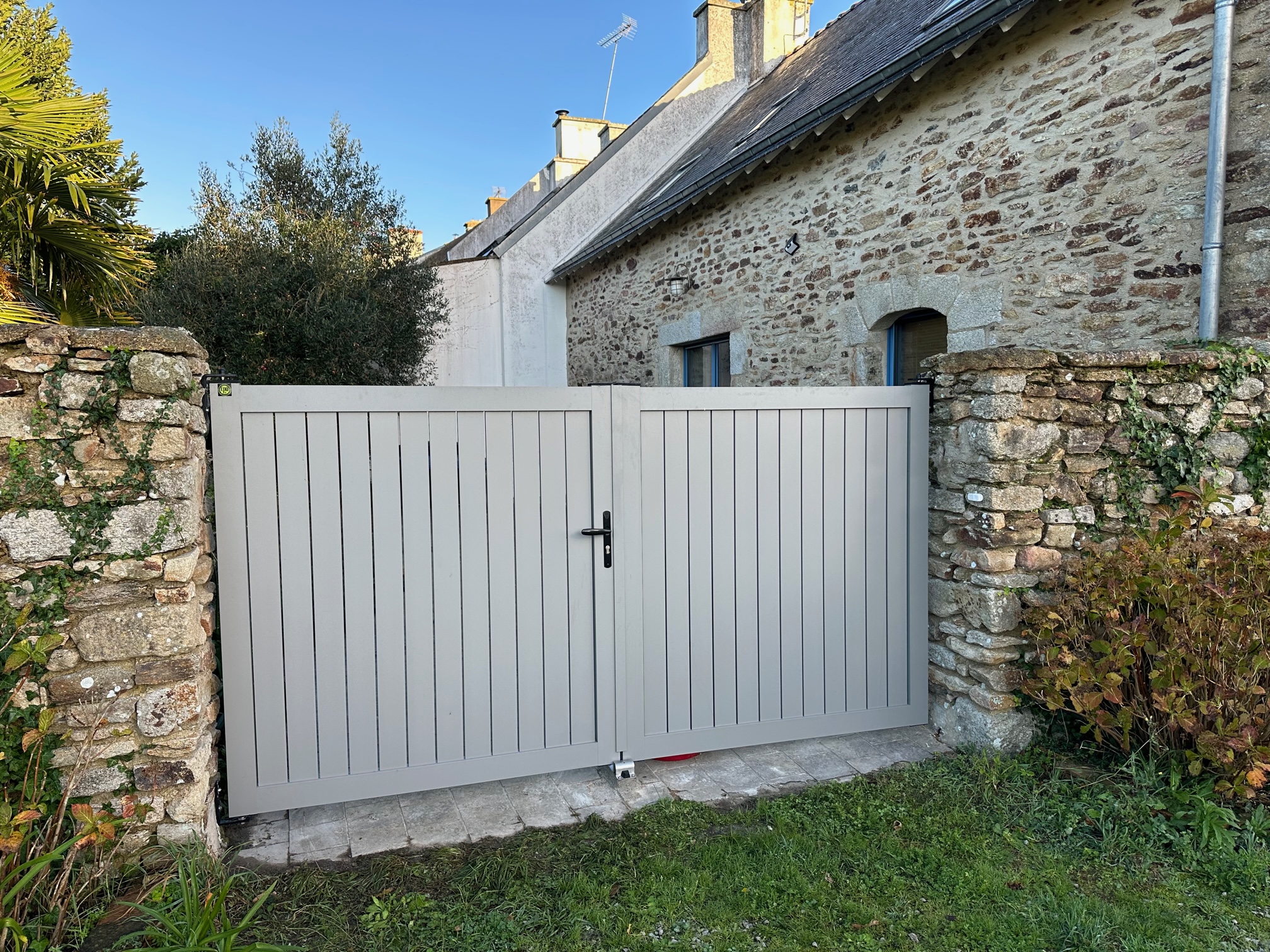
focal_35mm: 24
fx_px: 881
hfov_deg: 71.6
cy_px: 476
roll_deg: +0.4
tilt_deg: -4.2
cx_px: 635
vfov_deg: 56.8
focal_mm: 6.86
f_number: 1.78
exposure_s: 1/580
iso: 80
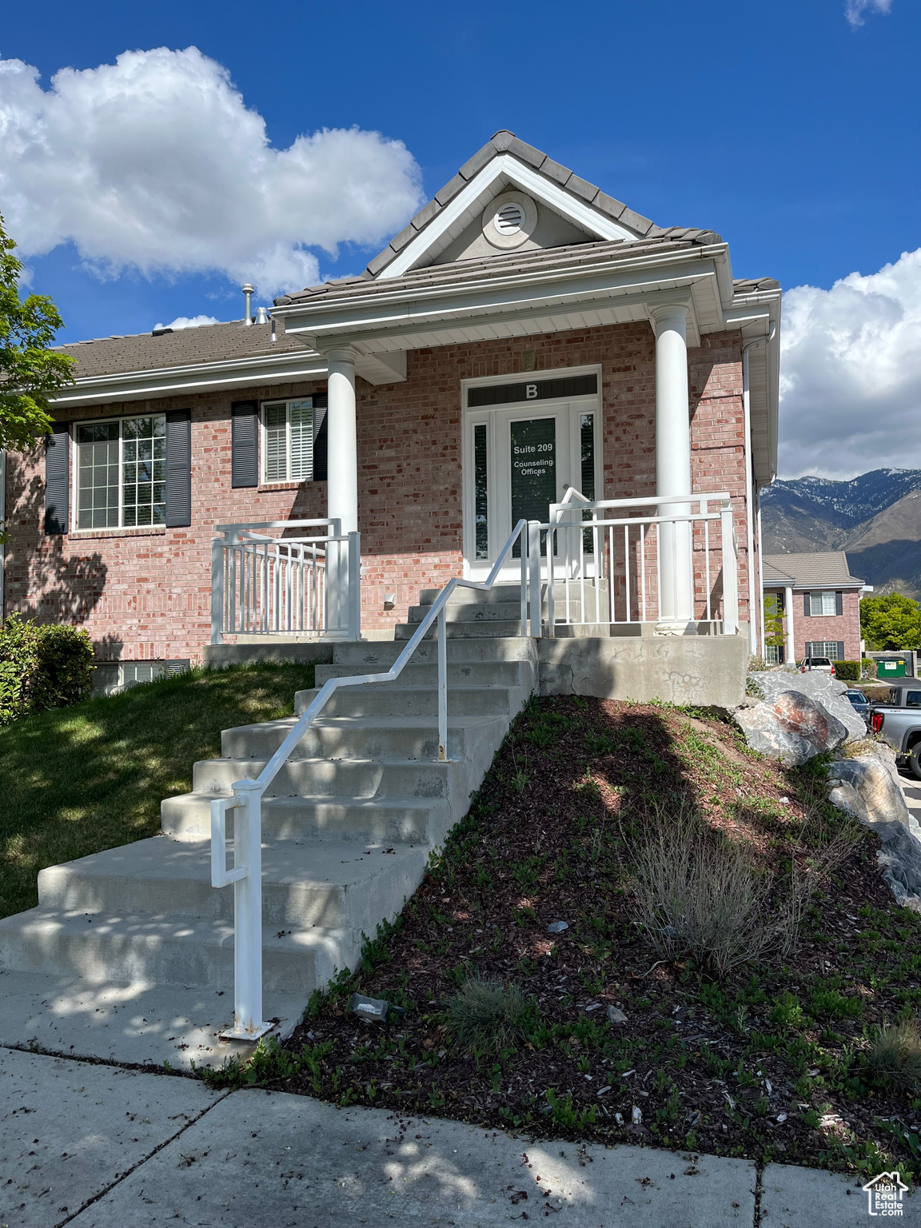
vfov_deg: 67.3
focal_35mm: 26
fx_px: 922
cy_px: 614
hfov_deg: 53.1
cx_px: 460
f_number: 1.6
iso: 50
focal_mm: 5.1
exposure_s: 1/3623
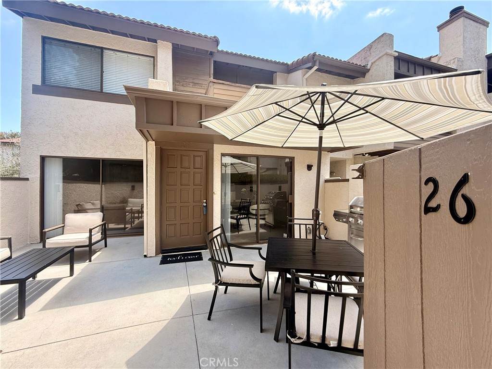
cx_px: 246
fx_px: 199
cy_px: 184
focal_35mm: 14
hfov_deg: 102.1
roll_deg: -0.2
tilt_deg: +0.0
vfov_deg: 85.7
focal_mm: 2.22
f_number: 2.2
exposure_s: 1/355
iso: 50
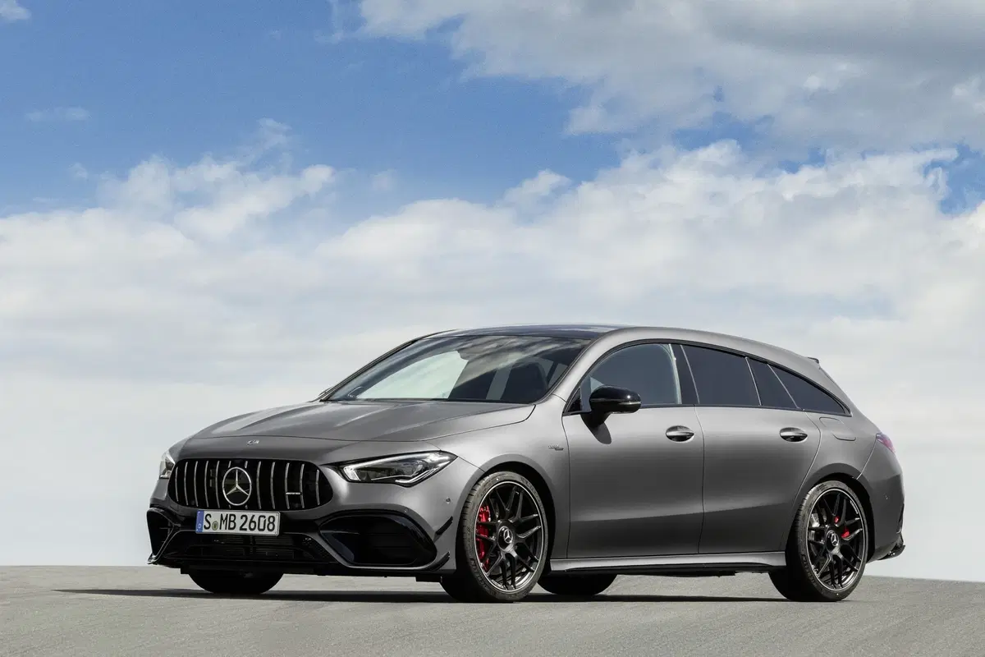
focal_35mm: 192
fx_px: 5253
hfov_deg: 10.7
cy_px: 328
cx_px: 492
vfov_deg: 7.2
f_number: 11
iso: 100
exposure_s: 1/125
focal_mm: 160
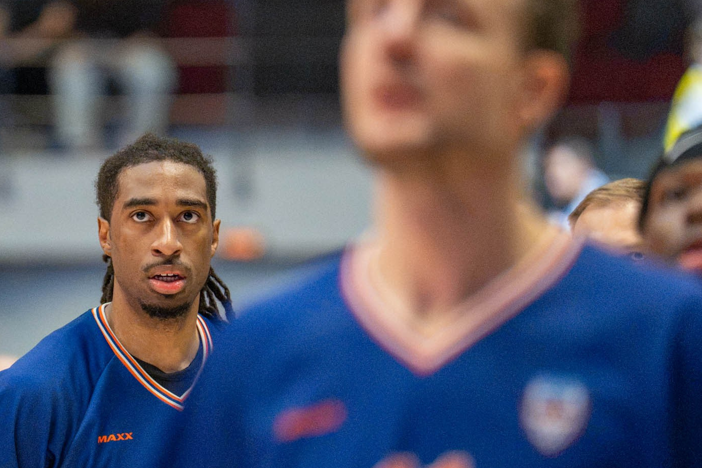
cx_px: 117
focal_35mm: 427
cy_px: 301
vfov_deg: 3.2
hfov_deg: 4.8
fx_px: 8326
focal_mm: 200
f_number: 2.8
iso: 12800
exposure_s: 1/1000
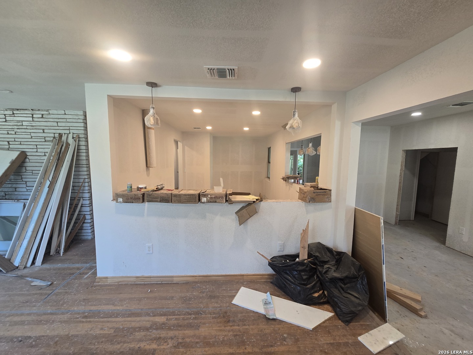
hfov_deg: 106.2
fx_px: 178
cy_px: 178
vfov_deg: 89.9
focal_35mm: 13
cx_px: 236
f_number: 2.2
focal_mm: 2.2
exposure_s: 1/60
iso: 100
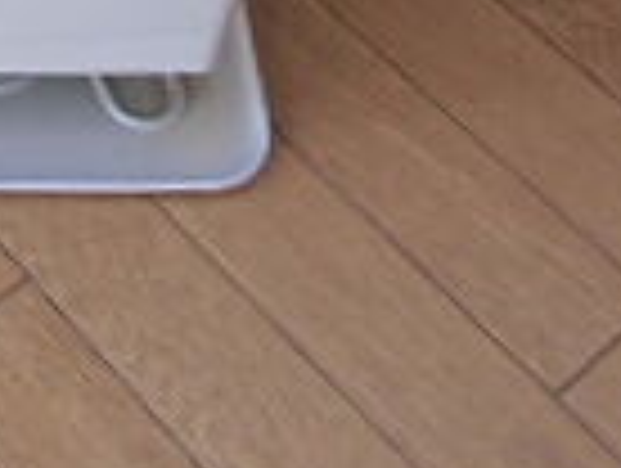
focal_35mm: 111
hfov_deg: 15.8
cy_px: -297
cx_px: -392
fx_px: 1995
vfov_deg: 12.5
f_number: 3
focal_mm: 4.24
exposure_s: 1/60
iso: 200
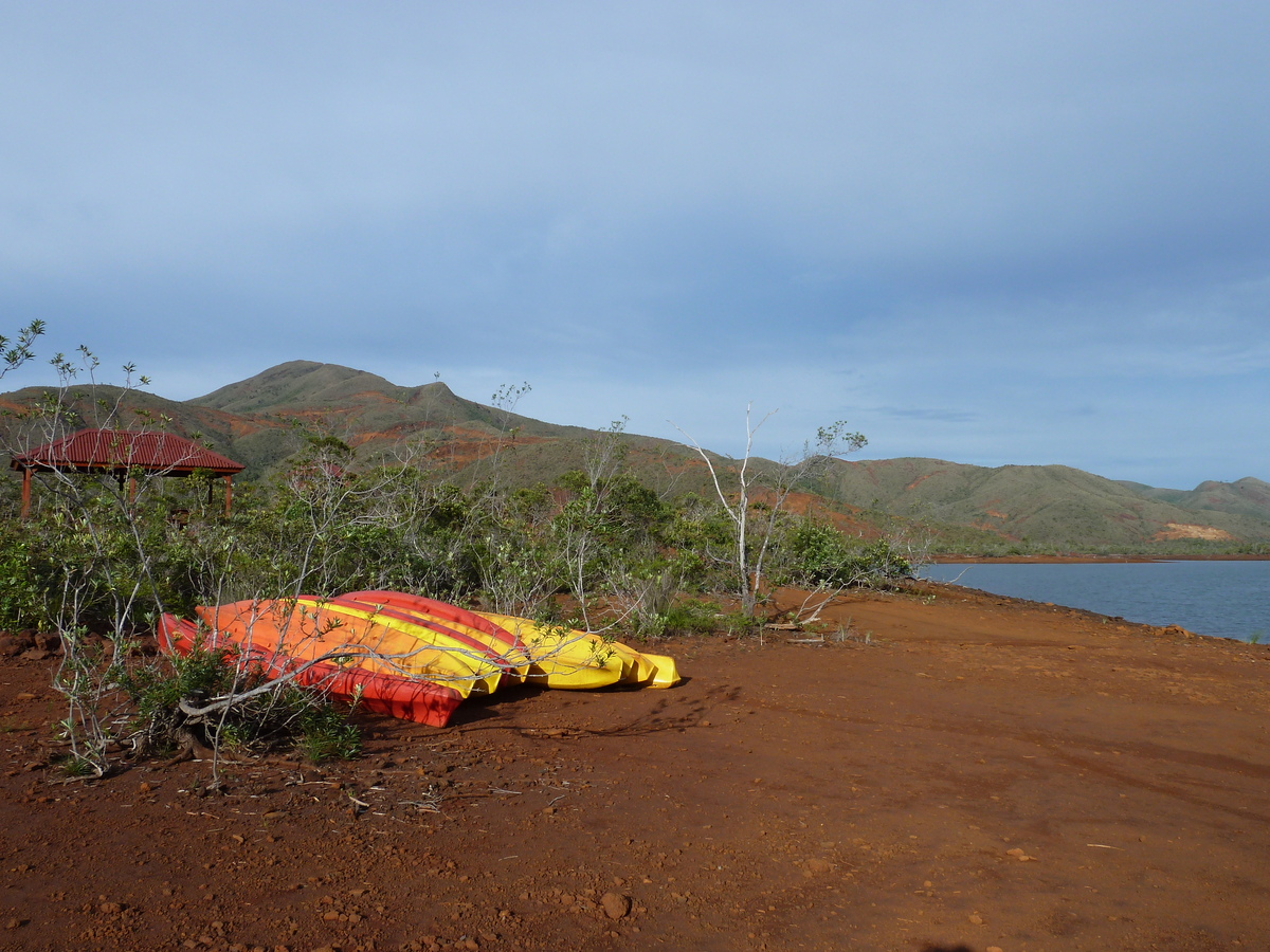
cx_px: 635
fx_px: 1064
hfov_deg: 61.7
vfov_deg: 48.2
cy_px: 476
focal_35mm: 29
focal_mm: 4.7
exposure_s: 1/500
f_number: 5
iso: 80
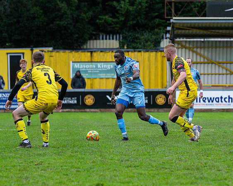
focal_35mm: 339
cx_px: 165
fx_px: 2339
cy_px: 84
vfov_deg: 4.6
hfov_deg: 5.7
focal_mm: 140
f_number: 4
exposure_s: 1/1250
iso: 2000
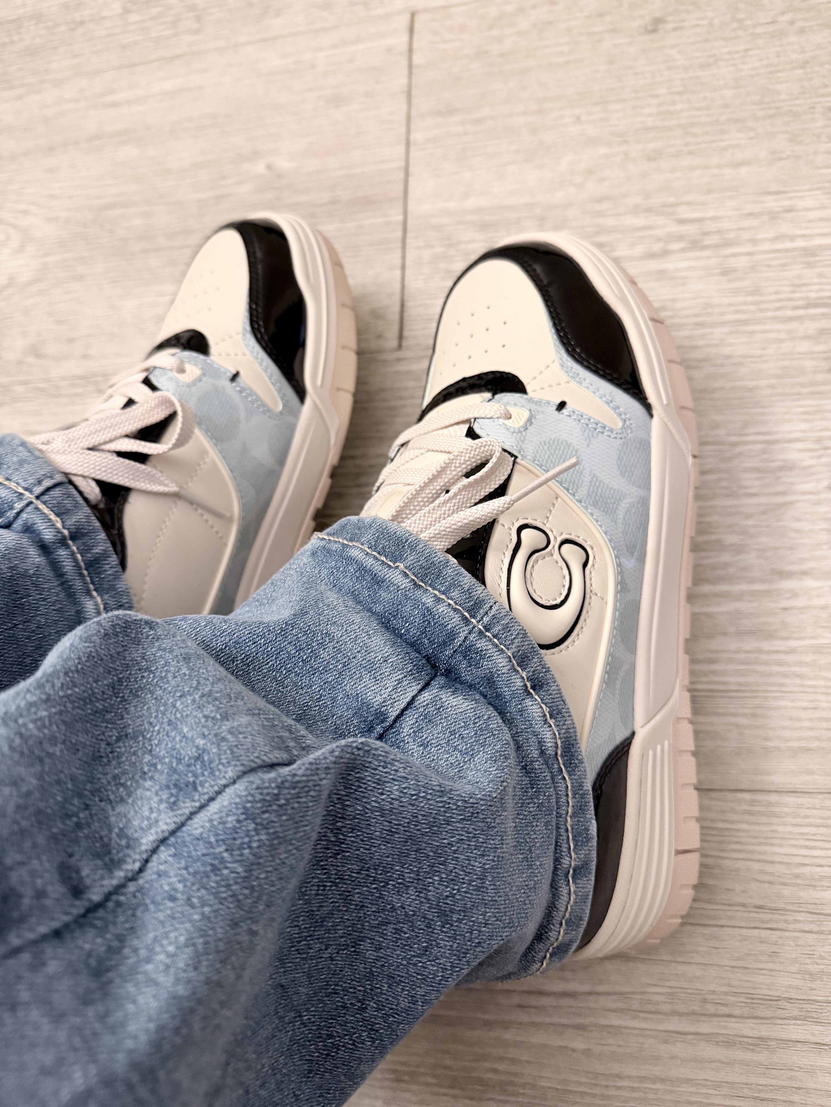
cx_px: 416
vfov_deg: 71.6
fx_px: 768
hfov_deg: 56.8
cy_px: 554
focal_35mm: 24
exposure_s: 1/60
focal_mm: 6.76
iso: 640
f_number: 1.78
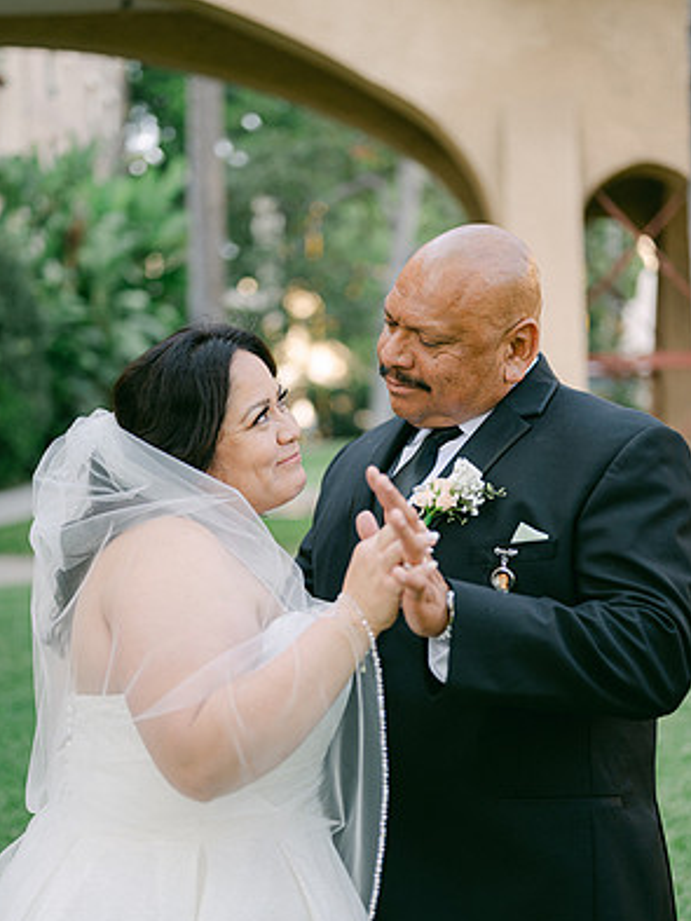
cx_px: 343
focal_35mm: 55
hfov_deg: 26.6
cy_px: 504
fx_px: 1463
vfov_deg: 34.9
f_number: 1.8
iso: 450
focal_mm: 50
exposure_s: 1/1250
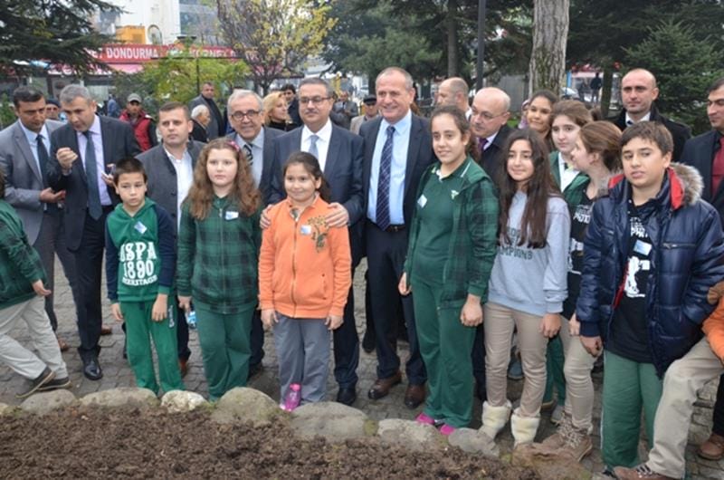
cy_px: 240
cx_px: 362
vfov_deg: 47.7
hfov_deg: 67.5
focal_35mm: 27
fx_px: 542
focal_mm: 18
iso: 1250
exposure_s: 1/250
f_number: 8
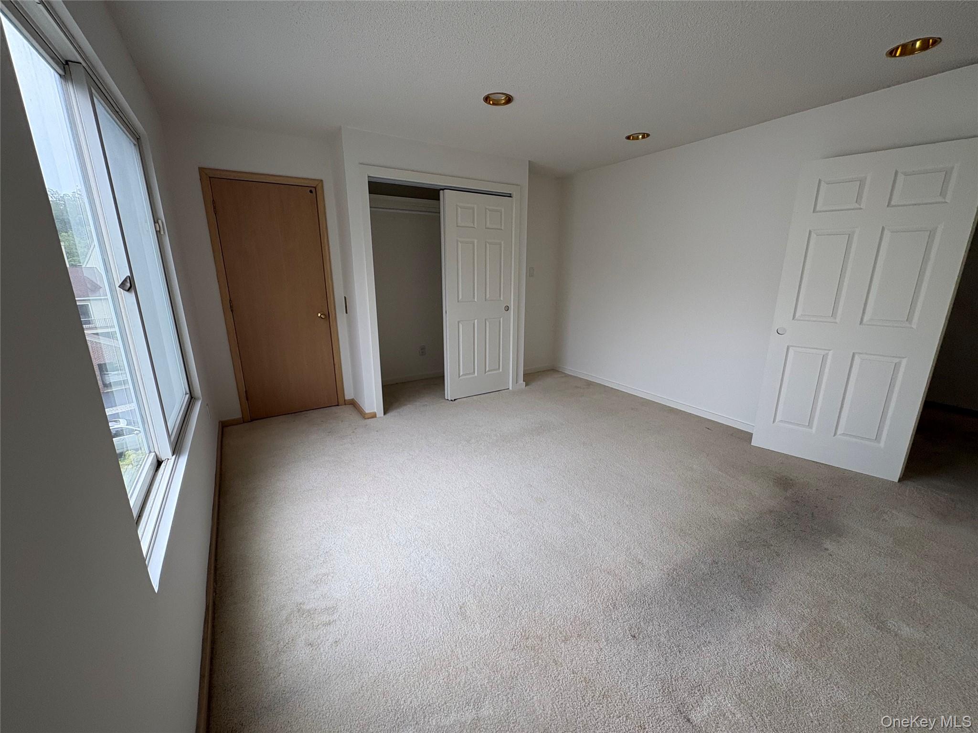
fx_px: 396
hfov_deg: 102.1
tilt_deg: -14.6
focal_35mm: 14
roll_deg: +0.3
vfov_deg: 85.7
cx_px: 489
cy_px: 366
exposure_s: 1/99
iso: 40
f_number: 2.2
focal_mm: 2.22
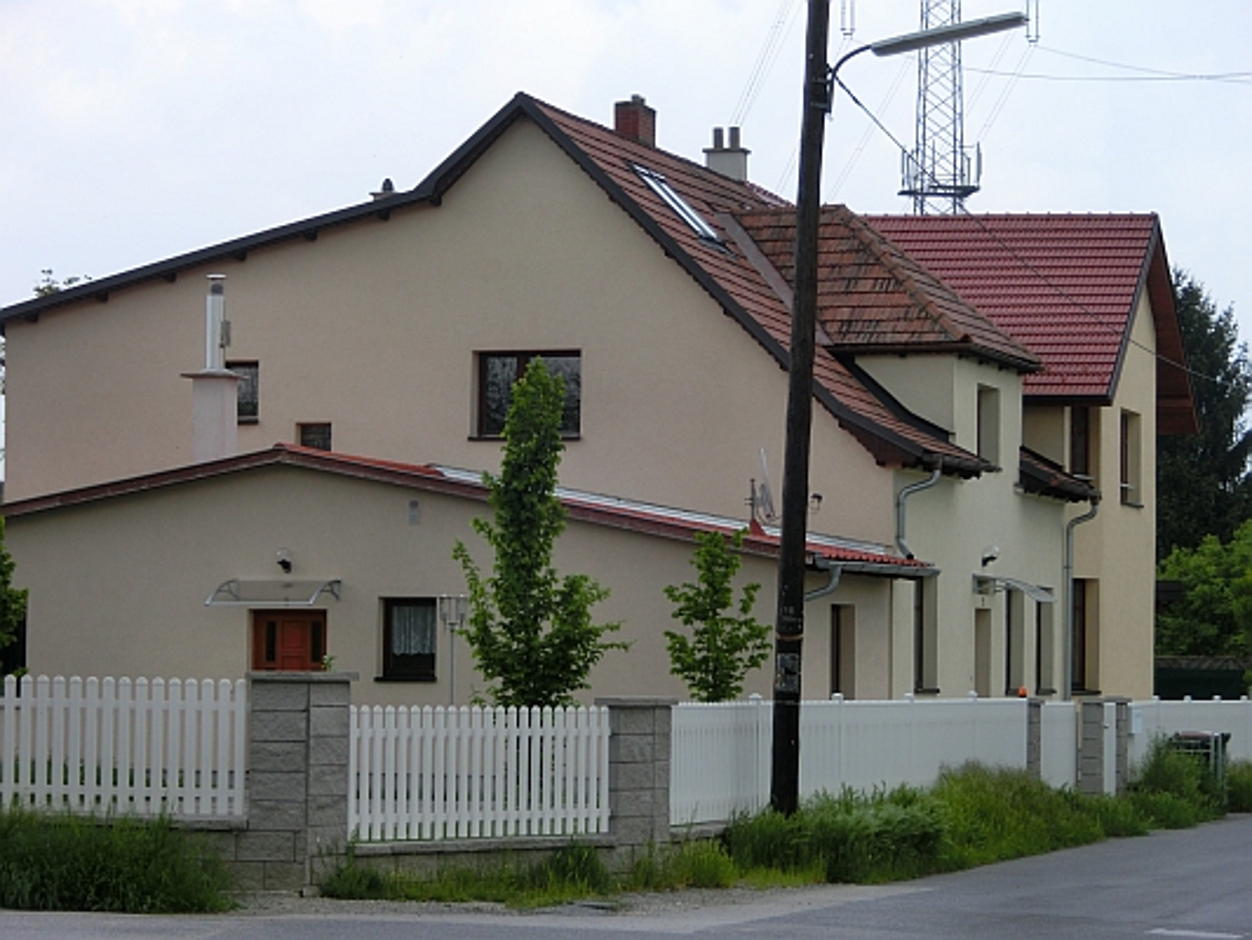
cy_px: 470
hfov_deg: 17.9
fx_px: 3979
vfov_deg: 13.5
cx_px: 626
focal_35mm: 110
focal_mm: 19.54
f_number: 5.4
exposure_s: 1/320
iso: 80
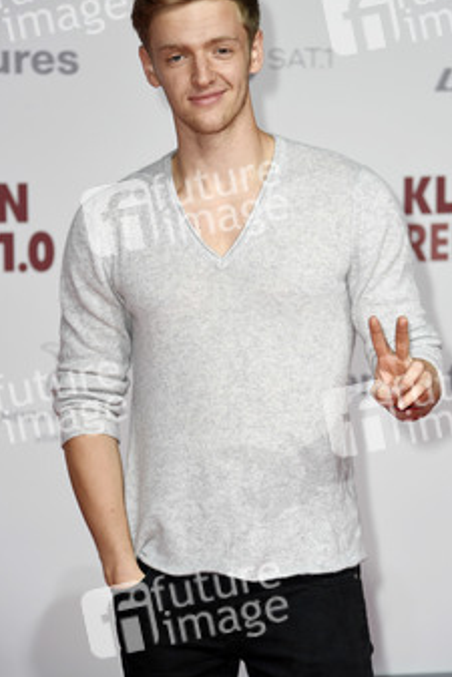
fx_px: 3236
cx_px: 244
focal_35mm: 172
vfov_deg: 11.9
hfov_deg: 8.0
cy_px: 309
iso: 400
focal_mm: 145
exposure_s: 1/250
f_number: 5.6
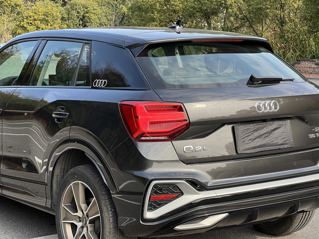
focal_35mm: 77
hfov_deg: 25.3
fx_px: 710
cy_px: 120
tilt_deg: -6.4
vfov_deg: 19.1
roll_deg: +1.7
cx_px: 160
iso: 25
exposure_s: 1/184
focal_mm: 9
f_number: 2.8
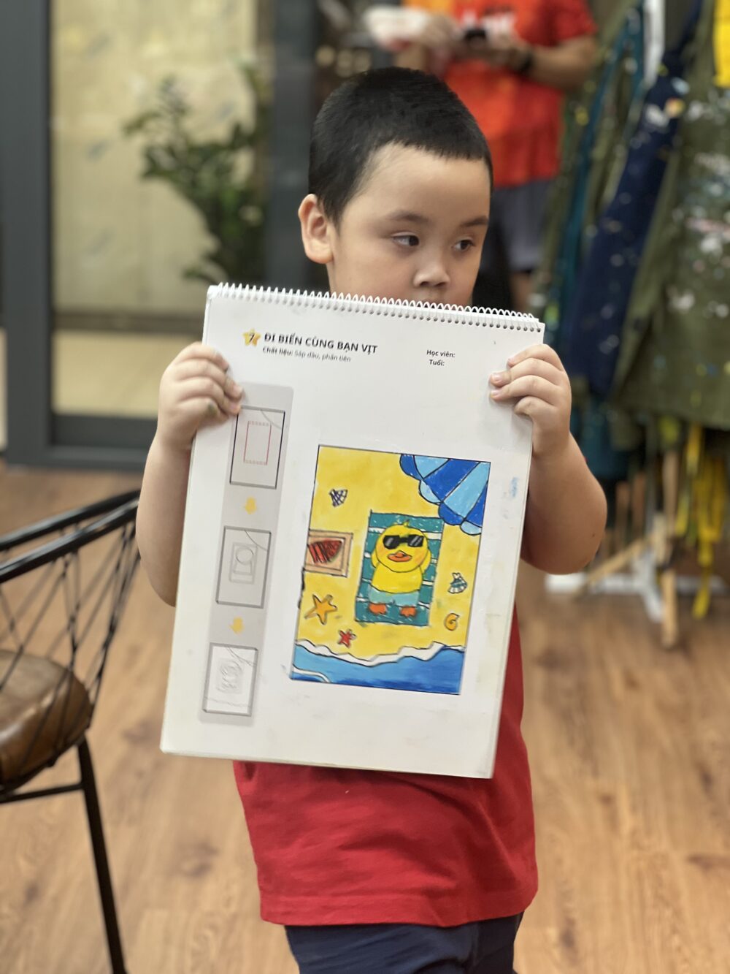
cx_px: 365
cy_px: 487
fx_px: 2165
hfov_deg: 19.1
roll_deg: -3.0
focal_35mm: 77
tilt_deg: -12.3
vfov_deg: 25.3
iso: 125
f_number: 2.8
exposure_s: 1/33
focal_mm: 9
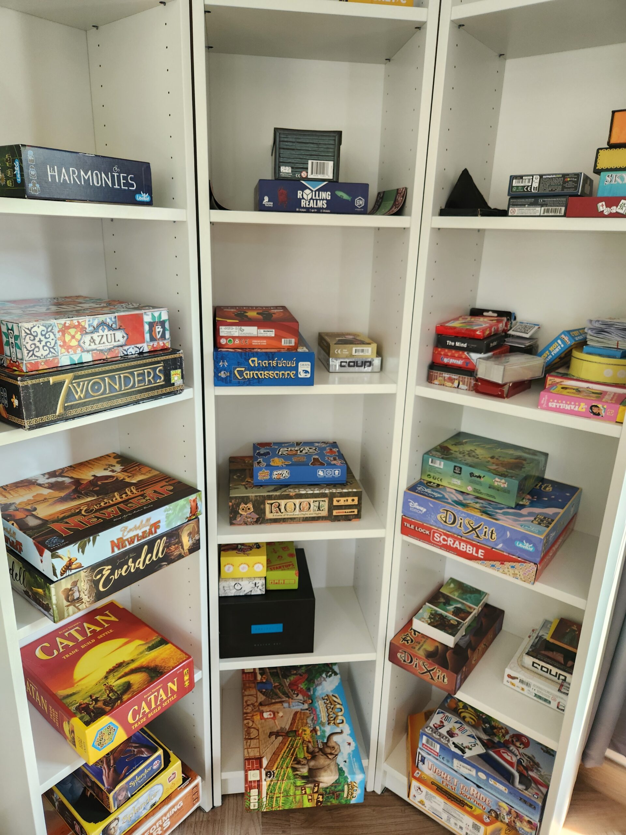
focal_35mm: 23
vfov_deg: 73.9
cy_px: 418
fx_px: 555
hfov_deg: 58.9
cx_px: 313
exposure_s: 1/100
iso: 160
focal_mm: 5.4
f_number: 1.8
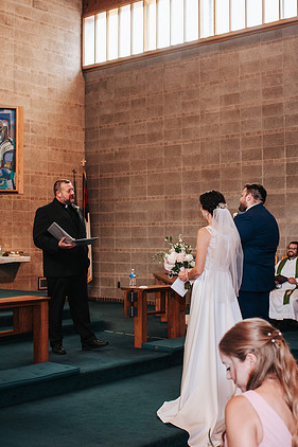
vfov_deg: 35.7
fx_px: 696
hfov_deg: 24.2
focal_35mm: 56
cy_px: 227
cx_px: 142
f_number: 3.2
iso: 1000
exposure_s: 1/125
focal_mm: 35
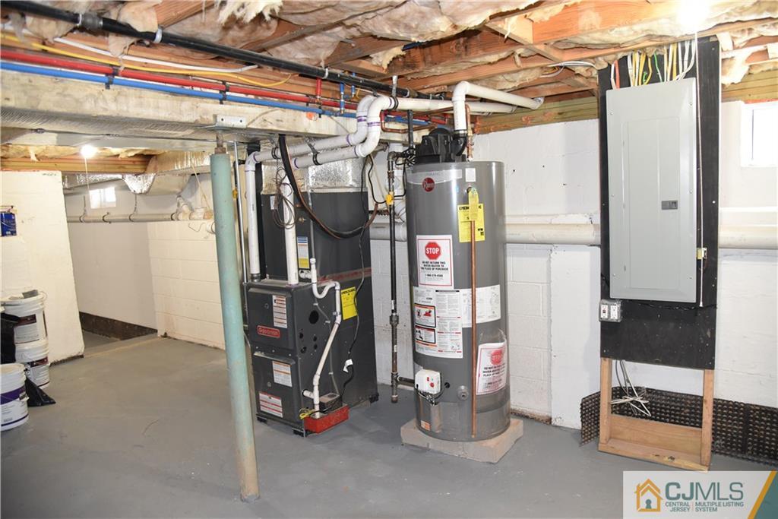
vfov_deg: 53.1
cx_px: 389
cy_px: 260
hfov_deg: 73.7
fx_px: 519
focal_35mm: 24
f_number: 4
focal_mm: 24
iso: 2200
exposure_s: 1/60
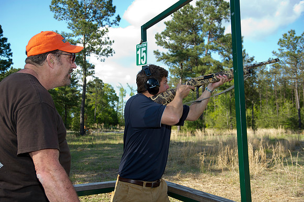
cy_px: 101
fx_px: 321
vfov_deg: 35.0
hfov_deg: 50.7
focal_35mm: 38
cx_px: 152
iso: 100
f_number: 6.3
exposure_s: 1/125
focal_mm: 38
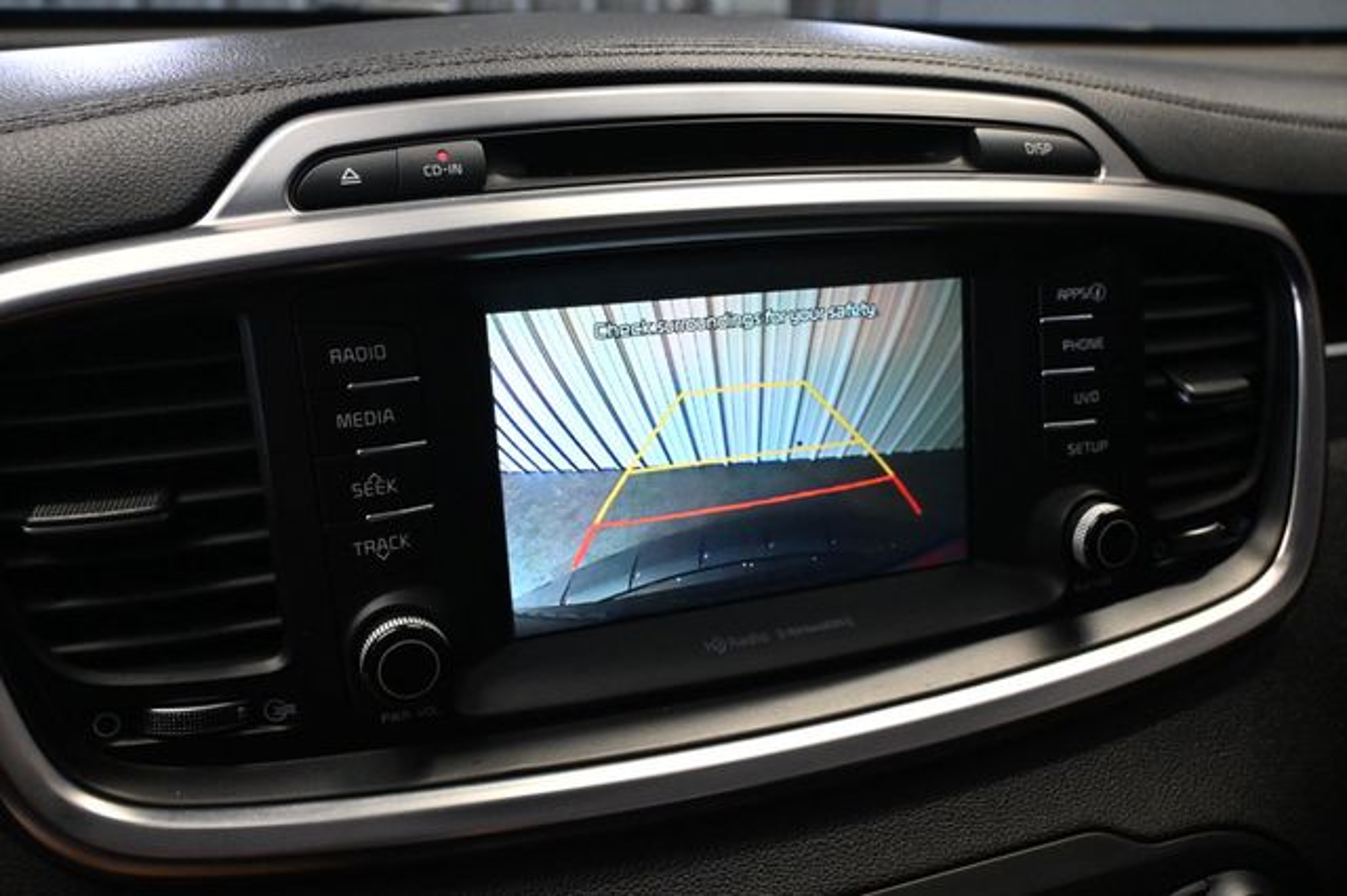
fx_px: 1122
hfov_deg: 62.0
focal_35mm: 30
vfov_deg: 43.6
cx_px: 674
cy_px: 448
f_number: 3.8
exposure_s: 1/100
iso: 3200
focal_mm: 20
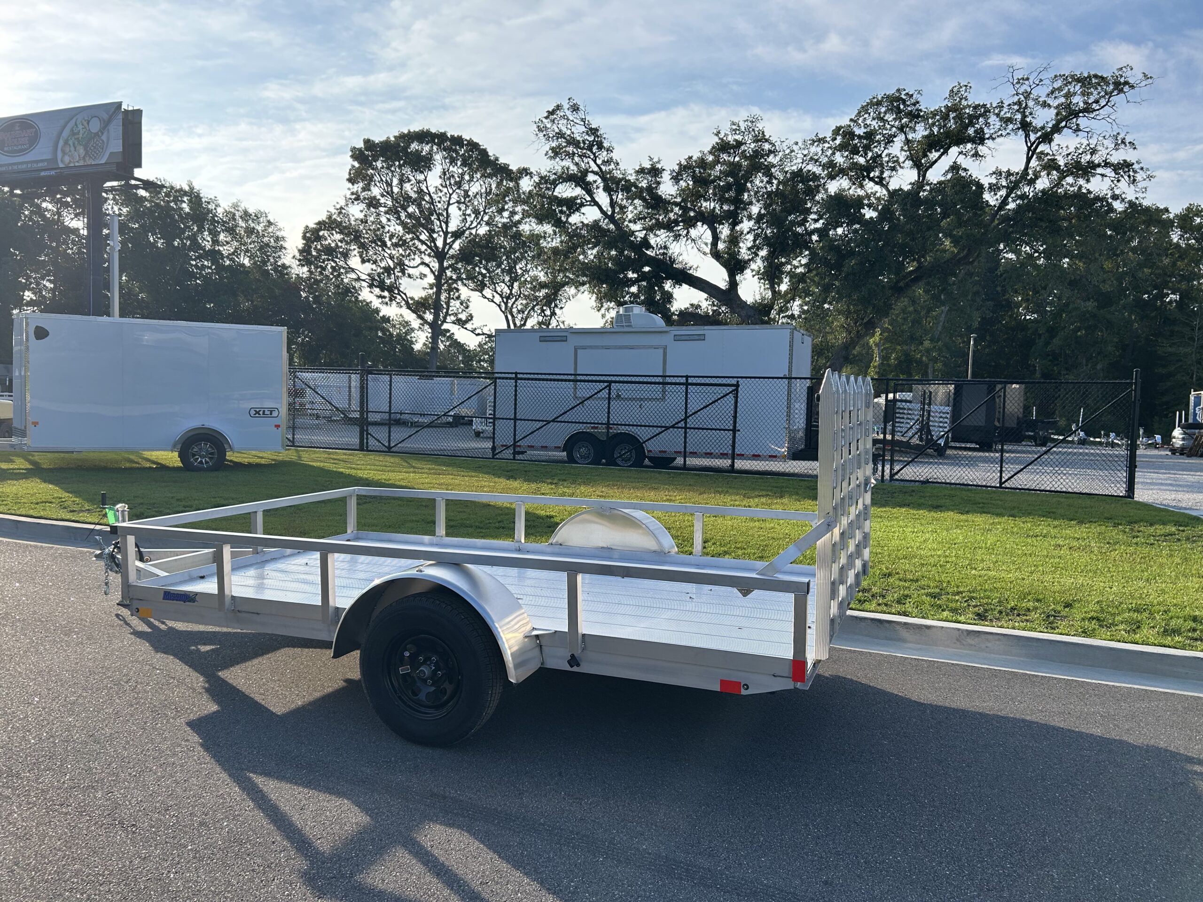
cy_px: 451
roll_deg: -1.3
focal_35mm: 26
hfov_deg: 67.3
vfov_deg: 53.1
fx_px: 904
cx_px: 602
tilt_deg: -3.4
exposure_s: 1/2353
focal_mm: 5.7
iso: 50
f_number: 1.5
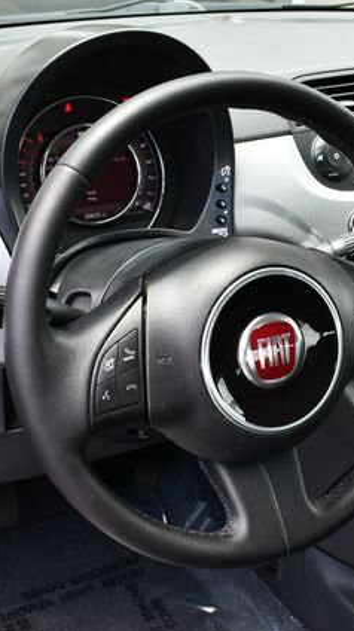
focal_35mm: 57
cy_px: 316
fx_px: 953
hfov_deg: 21.0
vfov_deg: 36.6
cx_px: 234
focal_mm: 18
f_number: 5
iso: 400
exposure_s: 1/250
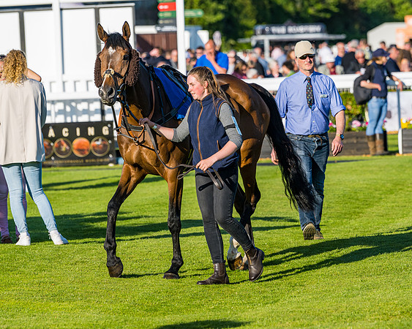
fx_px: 3830
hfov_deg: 6.2
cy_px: 181
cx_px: 268
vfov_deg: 4.9
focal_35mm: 314
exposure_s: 1/1250
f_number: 5
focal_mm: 200
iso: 200
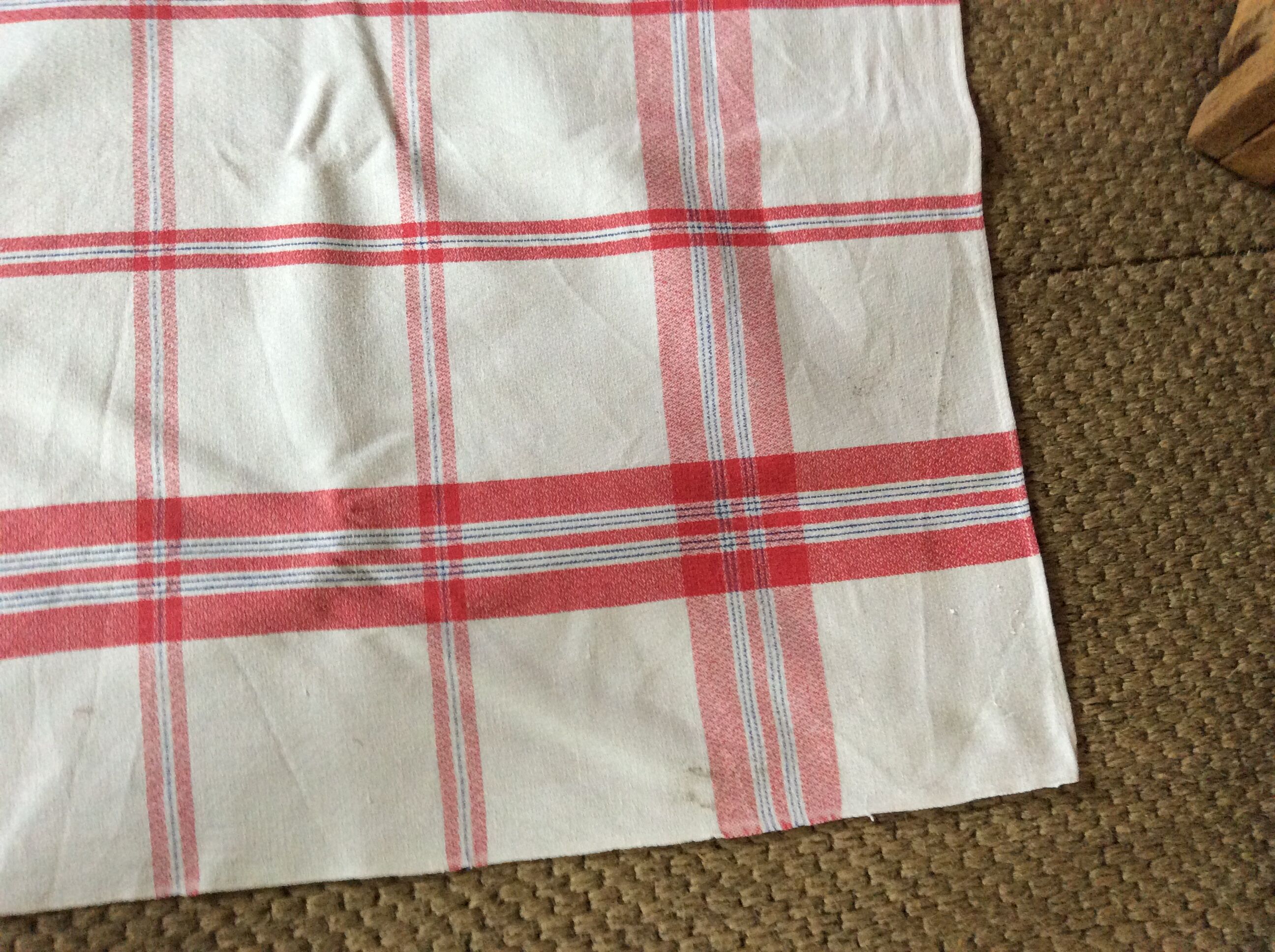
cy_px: 476
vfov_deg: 44.1
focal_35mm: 32
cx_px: 638
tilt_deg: -80.4
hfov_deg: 56.9
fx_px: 1177
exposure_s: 1/25
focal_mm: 3.3
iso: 160
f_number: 2.4
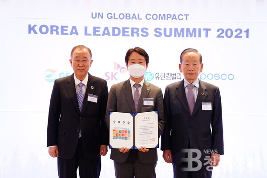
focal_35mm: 65
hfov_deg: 31.0
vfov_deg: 20.9
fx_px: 482
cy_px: 89
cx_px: 134
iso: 1000
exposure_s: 1/200
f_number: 2.8
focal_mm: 65
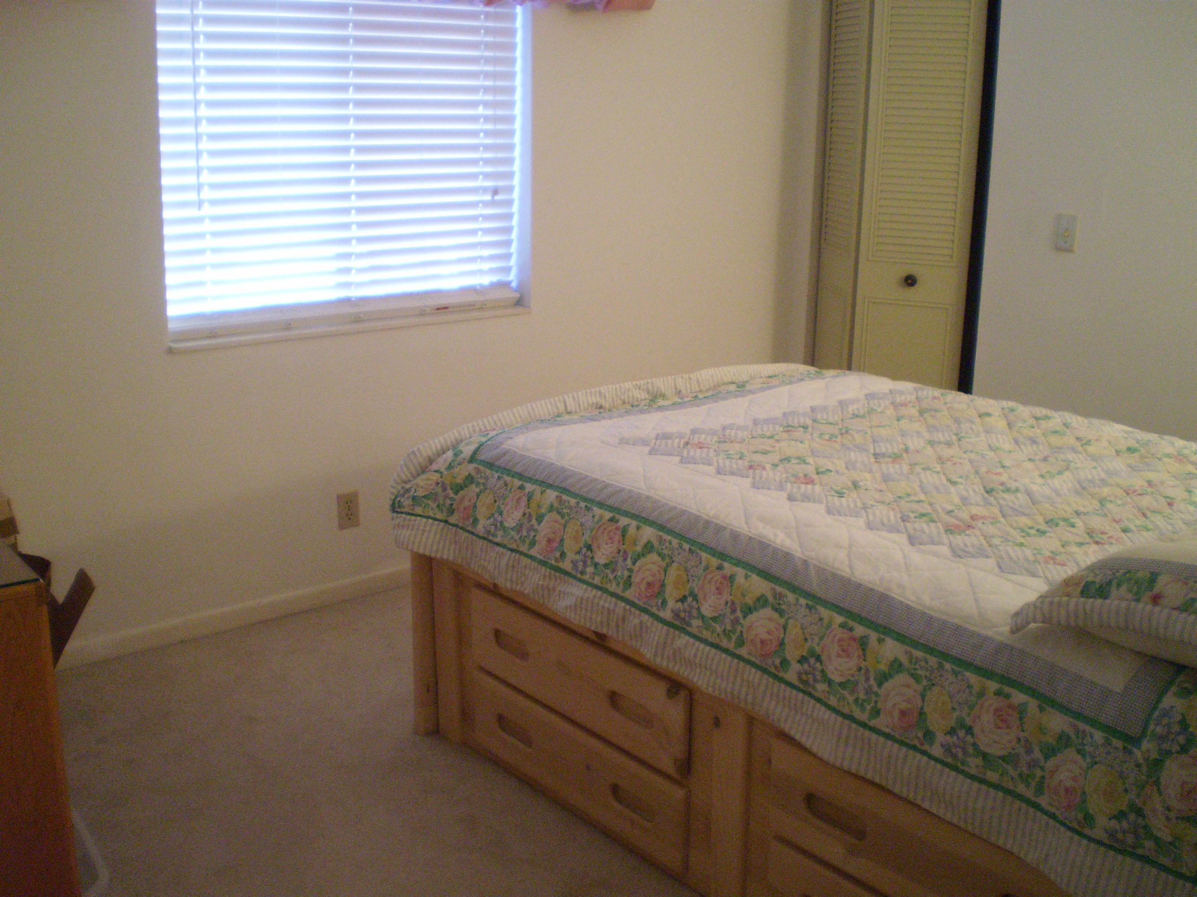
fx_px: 1245
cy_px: 448
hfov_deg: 51.4
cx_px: 598
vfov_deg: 39.7
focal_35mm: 36
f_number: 3.1
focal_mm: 6.3
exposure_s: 1/25
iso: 400
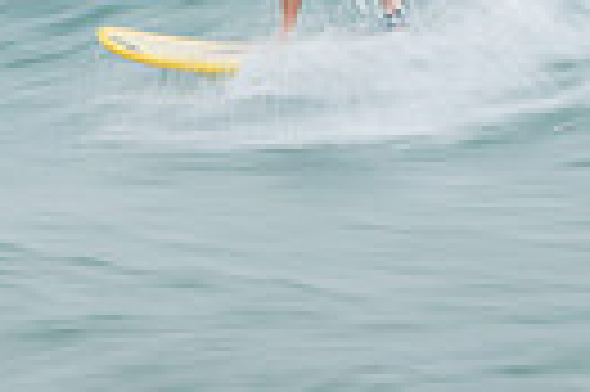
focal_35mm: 2713
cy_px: -90
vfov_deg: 0.5
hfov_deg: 0.8
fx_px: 44407
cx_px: 388
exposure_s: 1/25
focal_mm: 500
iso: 64
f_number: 7.1
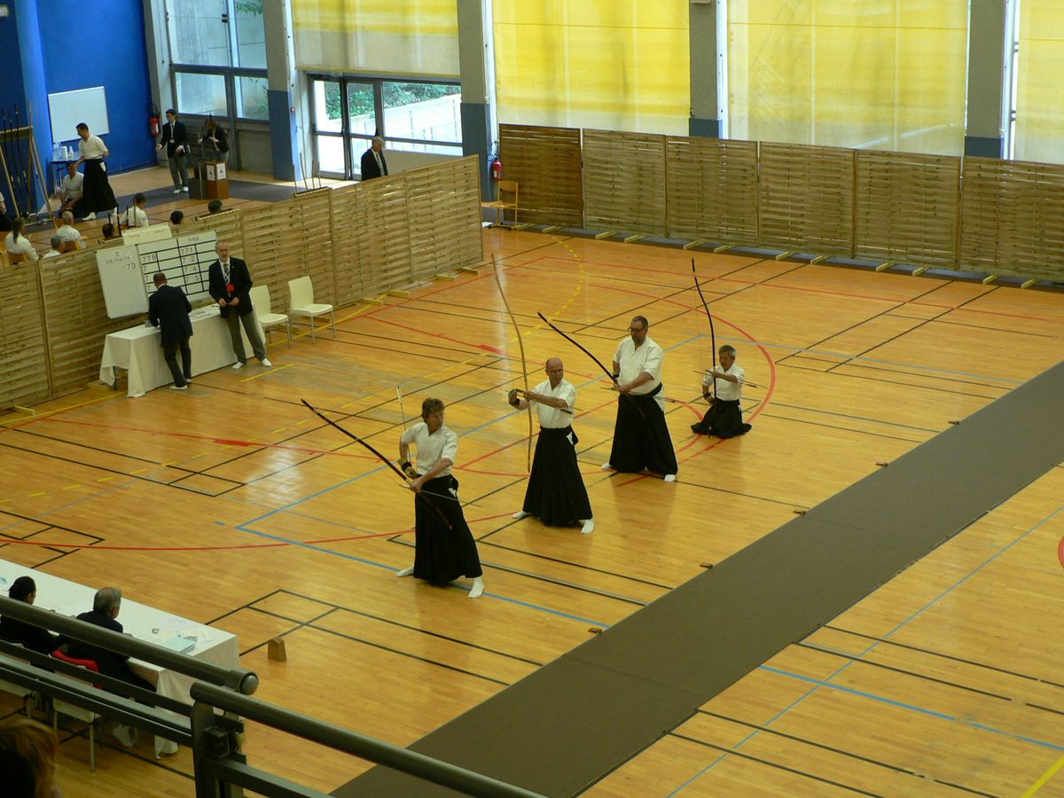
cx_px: 532
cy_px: 399
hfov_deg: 32.2
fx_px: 1844
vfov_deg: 24.4
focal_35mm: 60
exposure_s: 1/30
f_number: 3.2
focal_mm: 10.1
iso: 80
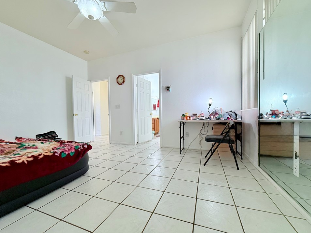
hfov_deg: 98.2
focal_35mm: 15
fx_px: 135
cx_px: 152
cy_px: 119
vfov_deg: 81.7
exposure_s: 1/120
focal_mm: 2.22
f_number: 2.2
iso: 160
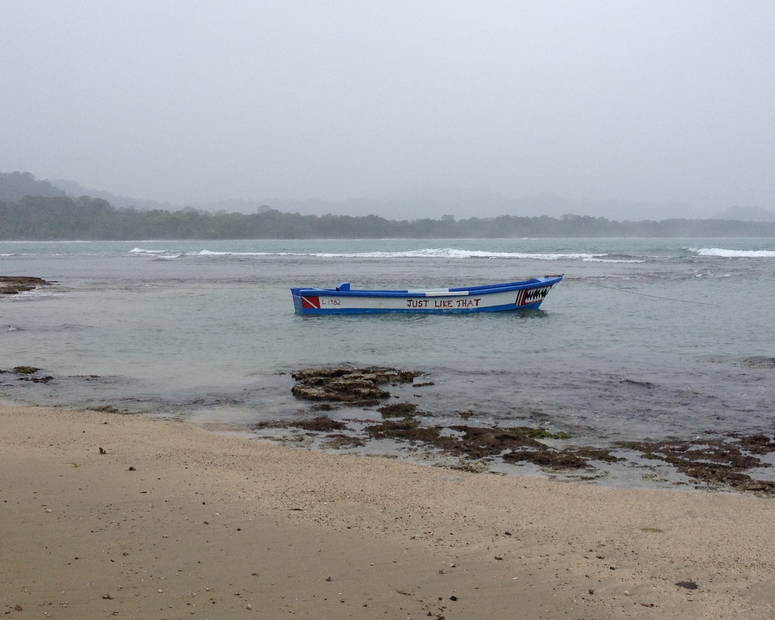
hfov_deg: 37.3
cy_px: 218
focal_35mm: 50
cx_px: 415
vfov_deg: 30.1
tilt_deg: -0.8
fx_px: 1147
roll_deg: +0.5
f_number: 2.4
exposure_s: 1/986
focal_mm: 4.28
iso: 50
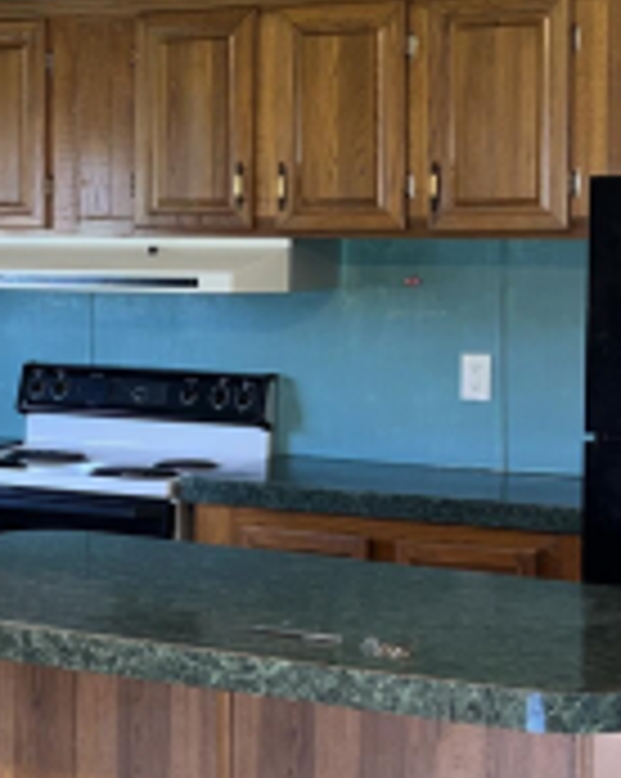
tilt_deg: -4.6
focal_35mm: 98
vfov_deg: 19.6
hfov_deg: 15.4
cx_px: 20
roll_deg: +0.3
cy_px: 360
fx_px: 2255
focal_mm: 5.7
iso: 40
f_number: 1.5
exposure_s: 1/17
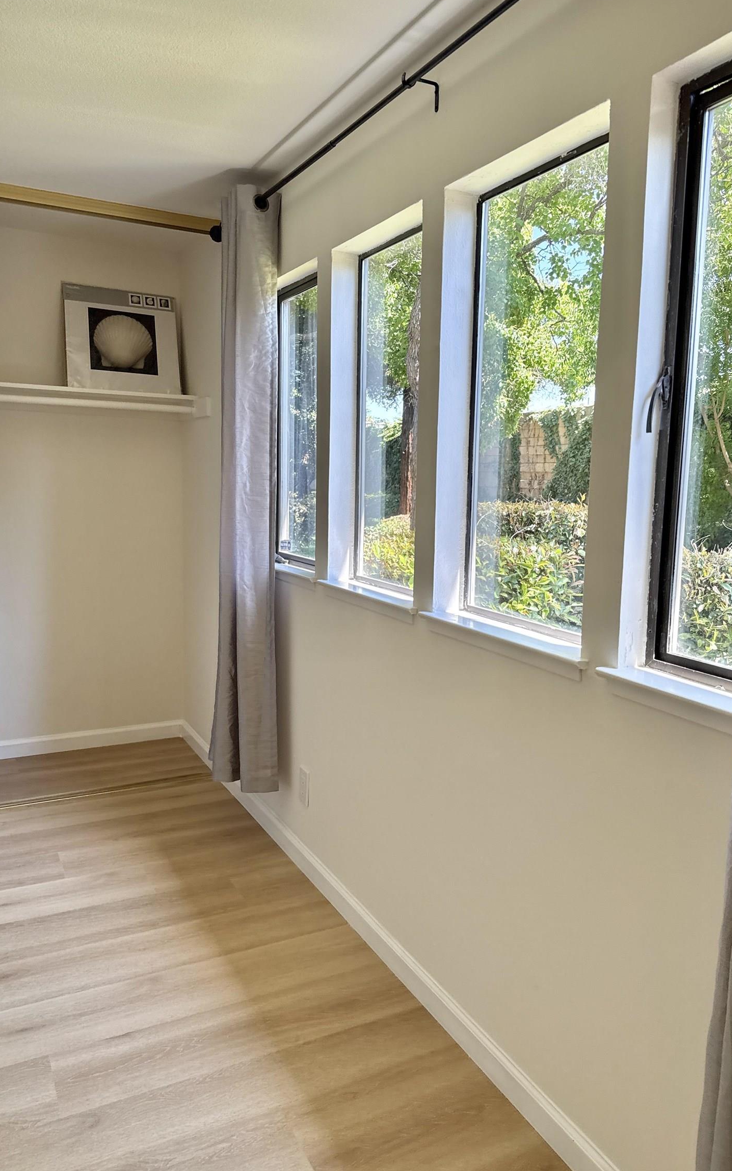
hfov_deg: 47.3
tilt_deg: -7.7
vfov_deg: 70.4
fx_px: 830
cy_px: 574
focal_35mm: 26
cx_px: 438
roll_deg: -2.2
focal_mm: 6.76
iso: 100
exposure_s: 1/240
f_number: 1.78
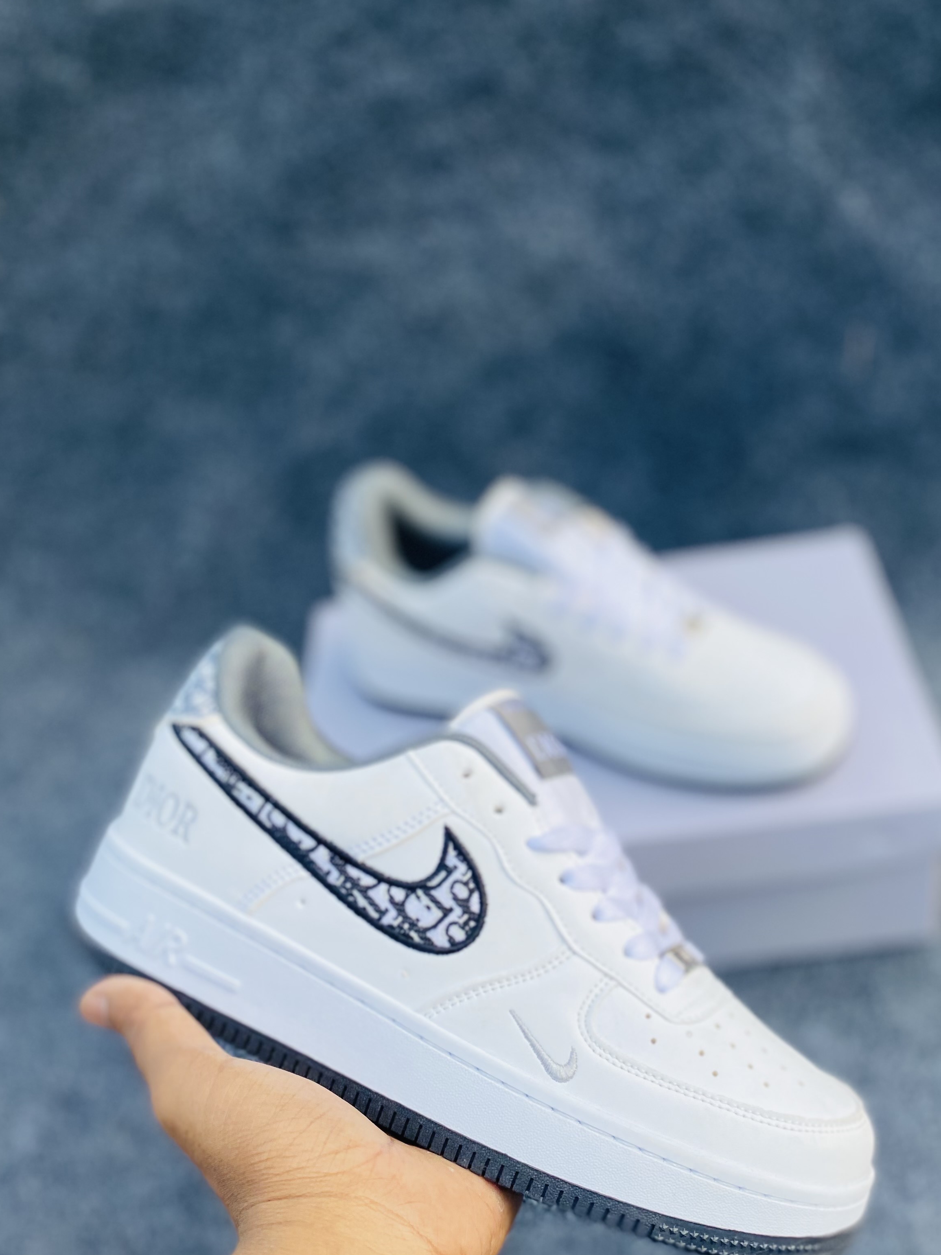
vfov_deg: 53.8
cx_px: 605
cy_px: 707
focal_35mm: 34
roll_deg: +7.4
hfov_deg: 41.4
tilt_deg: -39.6
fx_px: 1232
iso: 32
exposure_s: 1/1447
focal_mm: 4.25
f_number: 1.8
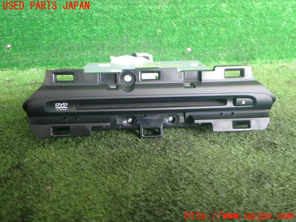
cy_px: 111
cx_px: 148
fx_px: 257
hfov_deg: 60.0
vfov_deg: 46.8
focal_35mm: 30
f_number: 2.3
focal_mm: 5.4
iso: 200
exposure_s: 1/50
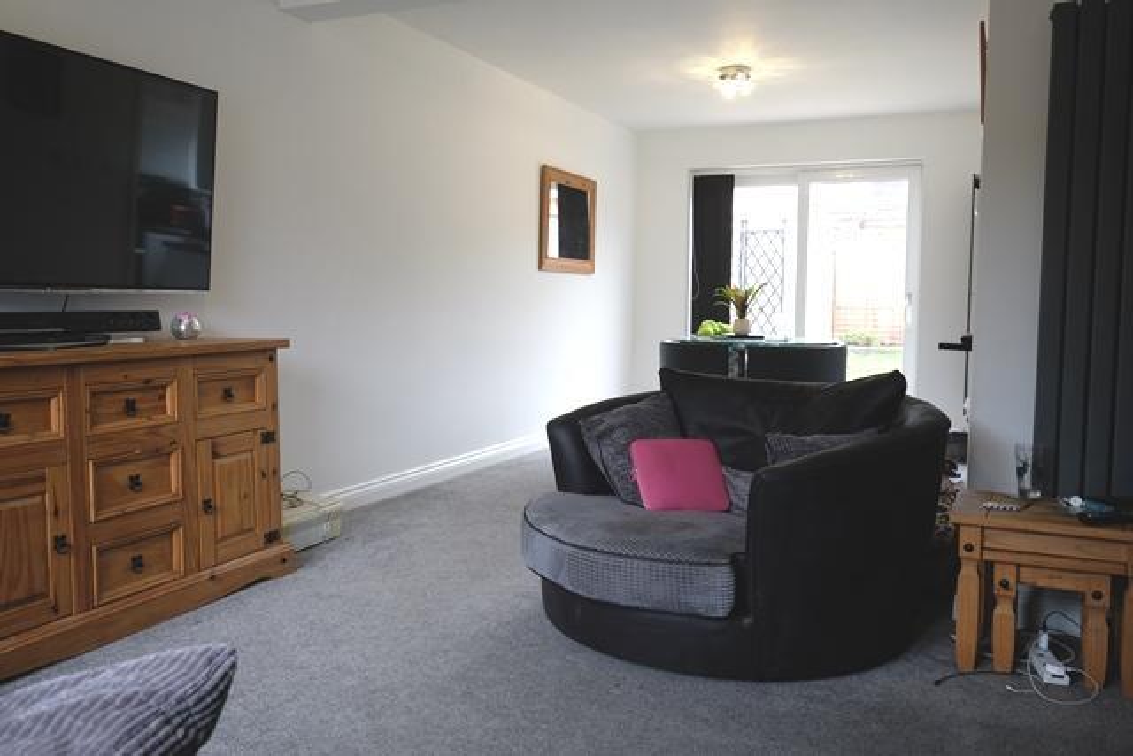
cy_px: 378
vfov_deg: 45.0
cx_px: 566
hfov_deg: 63.6
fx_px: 913
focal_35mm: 29
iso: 800
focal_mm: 19.1
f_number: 4
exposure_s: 1/20
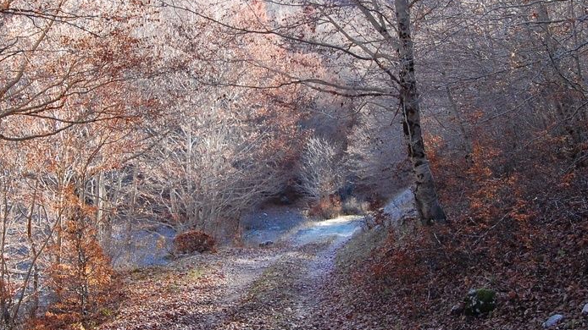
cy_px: 151
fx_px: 854
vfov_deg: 21.9
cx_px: 274
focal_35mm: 55
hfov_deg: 38.0
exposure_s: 1/250
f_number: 9
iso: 1600
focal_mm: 23
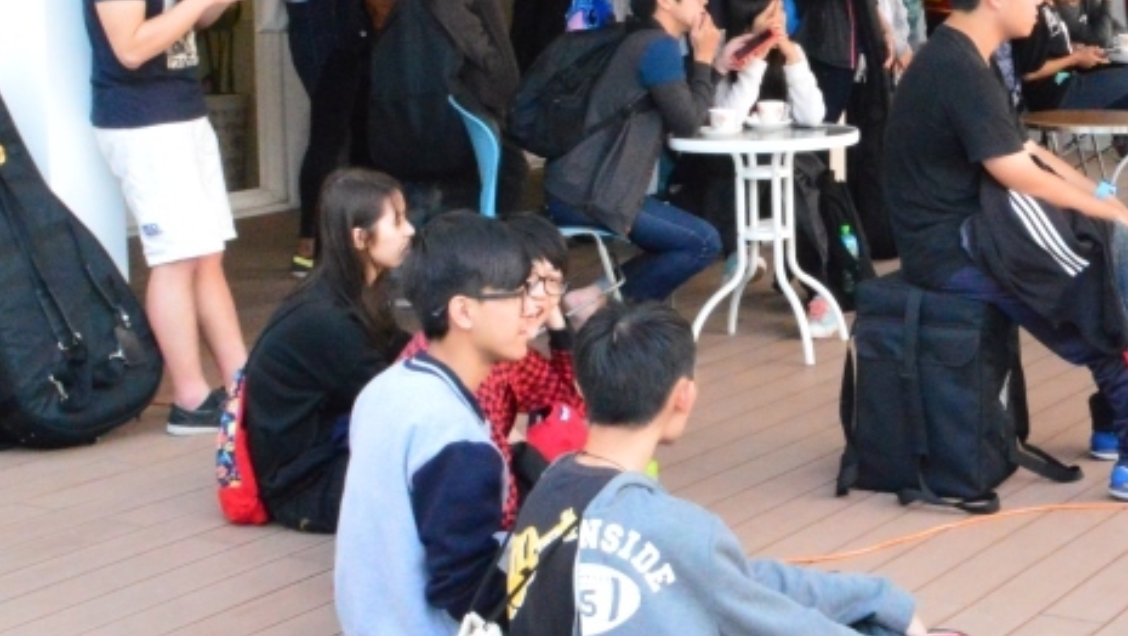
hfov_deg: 27.0
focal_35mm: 76
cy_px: 84
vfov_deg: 15.7
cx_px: 992
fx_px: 2274
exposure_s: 1/30
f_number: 20
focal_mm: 22
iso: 6400
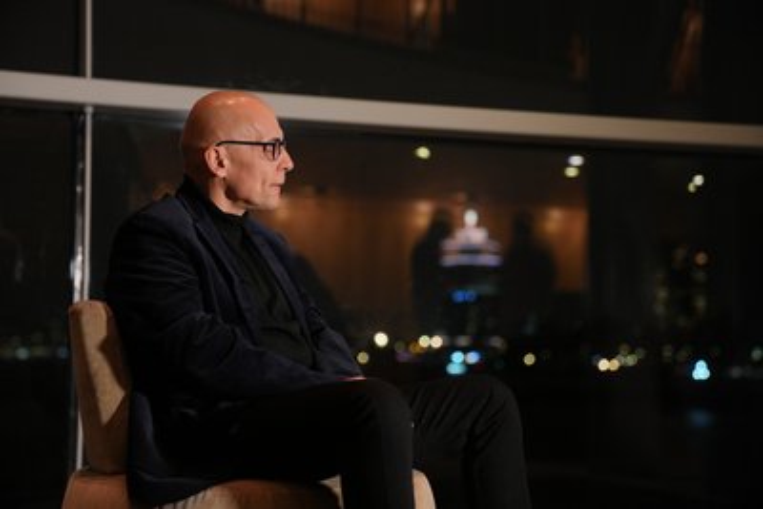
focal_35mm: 70
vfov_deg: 19.5
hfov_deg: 28.8
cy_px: 254
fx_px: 1484
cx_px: 382
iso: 1000
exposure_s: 1/50
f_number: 2.8
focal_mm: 70
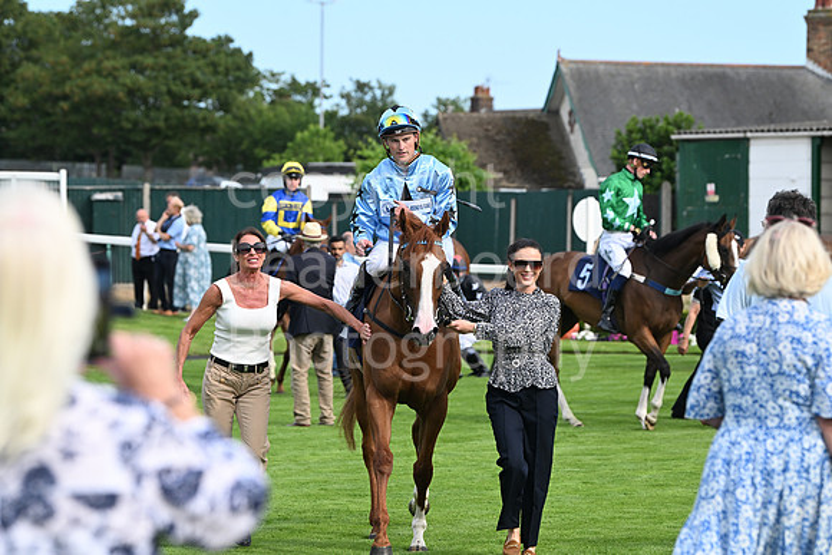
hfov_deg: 13.2
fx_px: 3583
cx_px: 416
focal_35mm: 155
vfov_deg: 8.9
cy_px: 278
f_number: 5.6
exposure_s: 1/1600
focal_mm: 155
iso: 640
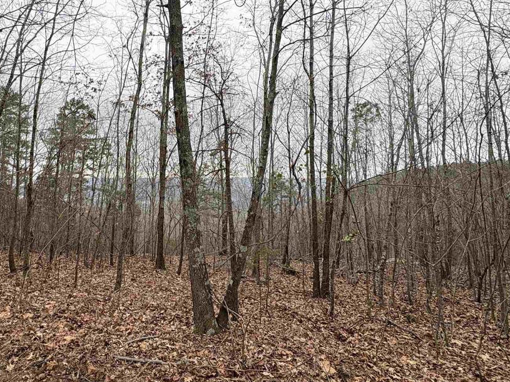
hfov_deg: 74.4
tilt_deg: +3.0
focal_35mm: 22
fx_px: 324
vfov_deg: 60.8
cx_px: 176
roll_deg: -0.3
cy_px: 164
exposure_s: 1/188
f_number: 2.2
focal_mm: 2.22
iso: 64
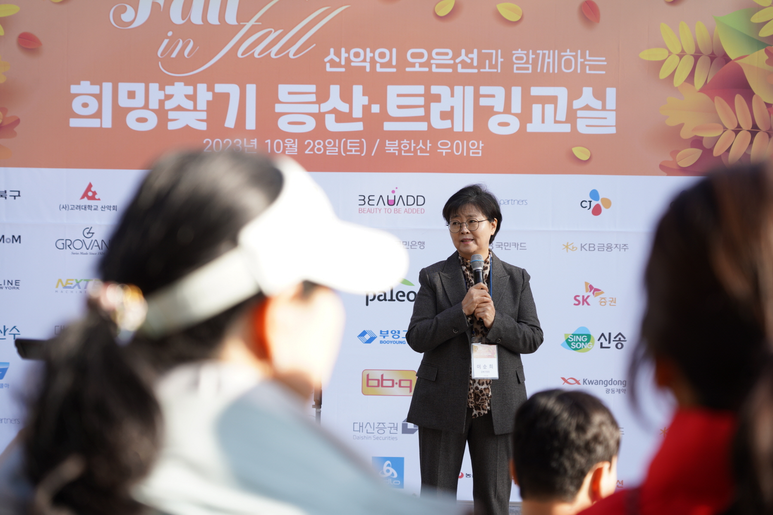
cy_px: 258
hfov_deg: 23.6
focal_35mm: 86
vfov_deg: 15.9
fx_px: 1846
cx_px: 386
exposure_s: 1/160
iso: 100
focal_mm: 86
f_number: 4.5
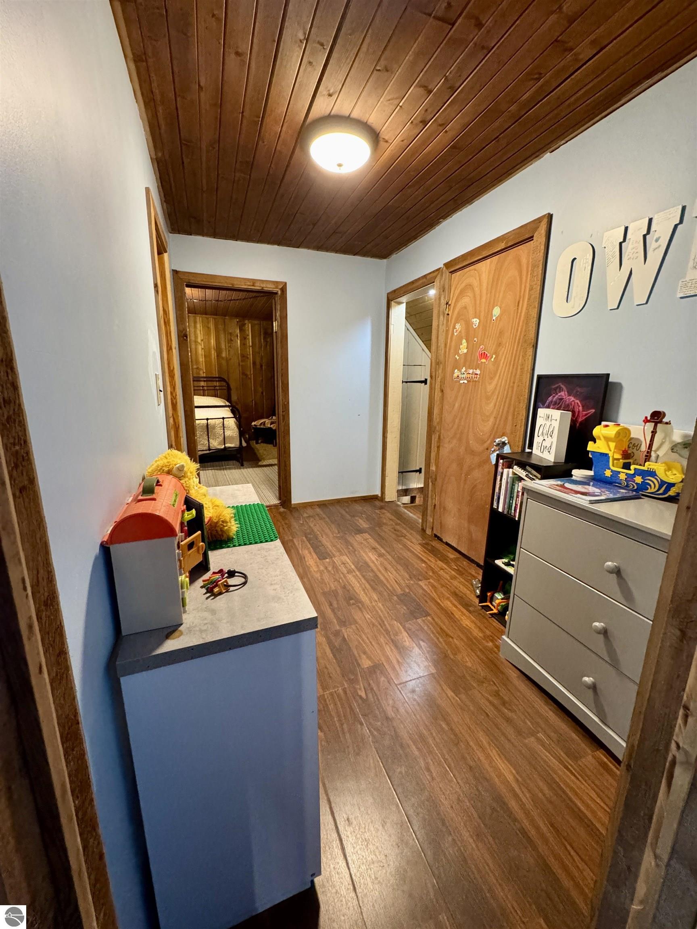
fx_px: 376
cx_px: 348
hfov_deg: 85.7
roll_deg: -0.2
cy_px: 464
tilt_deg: -12.3
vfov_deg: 102.1
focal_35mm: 14
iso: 800
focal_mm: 2.22
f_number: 2.2
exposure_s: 1/60
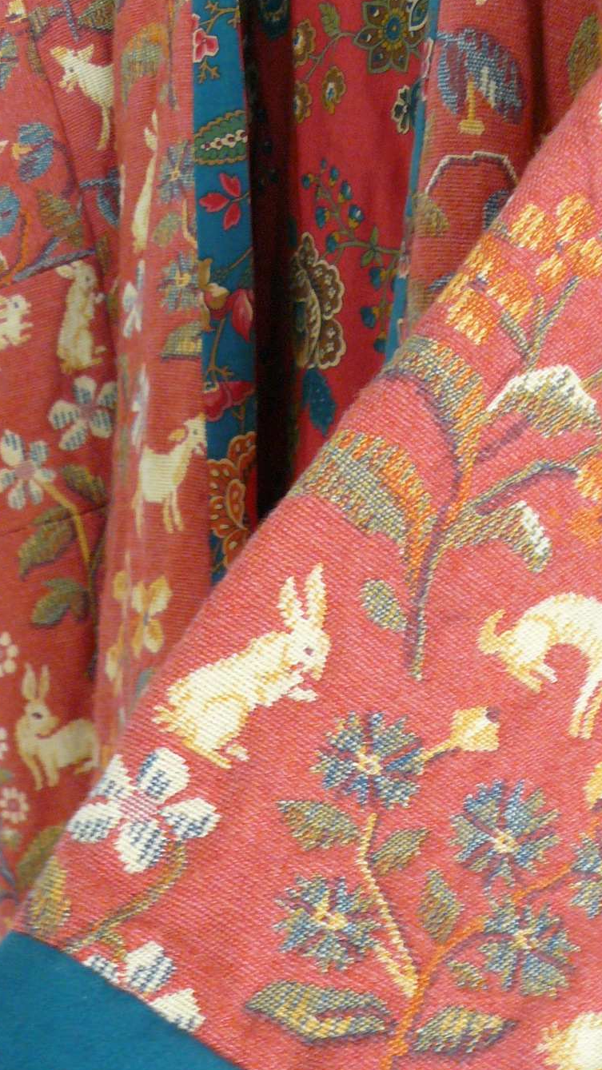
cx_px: 361
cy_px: 774
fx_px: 1703
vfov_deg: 34.3
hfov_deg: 20.0
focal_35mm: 60
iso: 200
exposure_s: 1/15
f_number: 2.8
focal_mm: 6
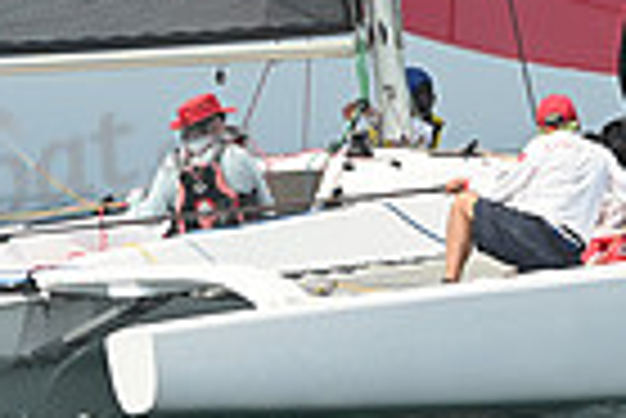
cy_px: -97
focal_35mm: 313
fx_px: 5448
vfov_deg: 4.4
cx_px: 491
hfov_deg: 6.6
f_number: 7.1
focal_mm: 75
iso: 320
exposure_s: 1/1250
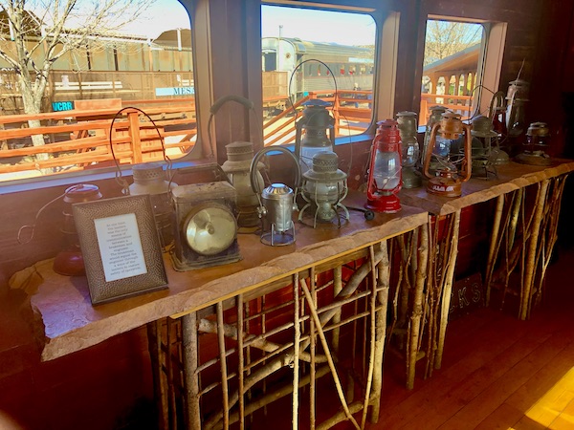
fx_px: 464
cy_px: 215
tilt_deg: -17.0
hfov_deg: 63.4
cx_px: 287
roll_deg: +1.5
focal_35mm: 28
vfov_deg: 49.7
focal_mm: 4
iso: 40
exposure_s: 1/120
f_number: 1.8
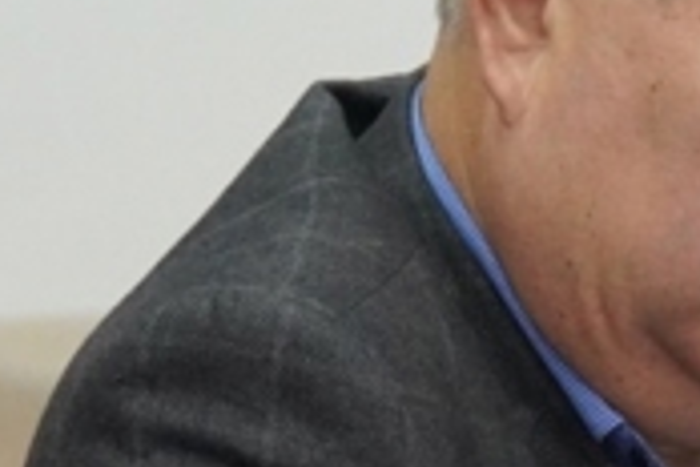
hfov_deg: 4.5
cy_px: 427
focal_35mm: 457
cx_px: 1334
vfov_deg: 3.0
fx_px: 8888
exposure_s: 1/125
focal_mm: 71
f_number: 5.6
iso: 6400
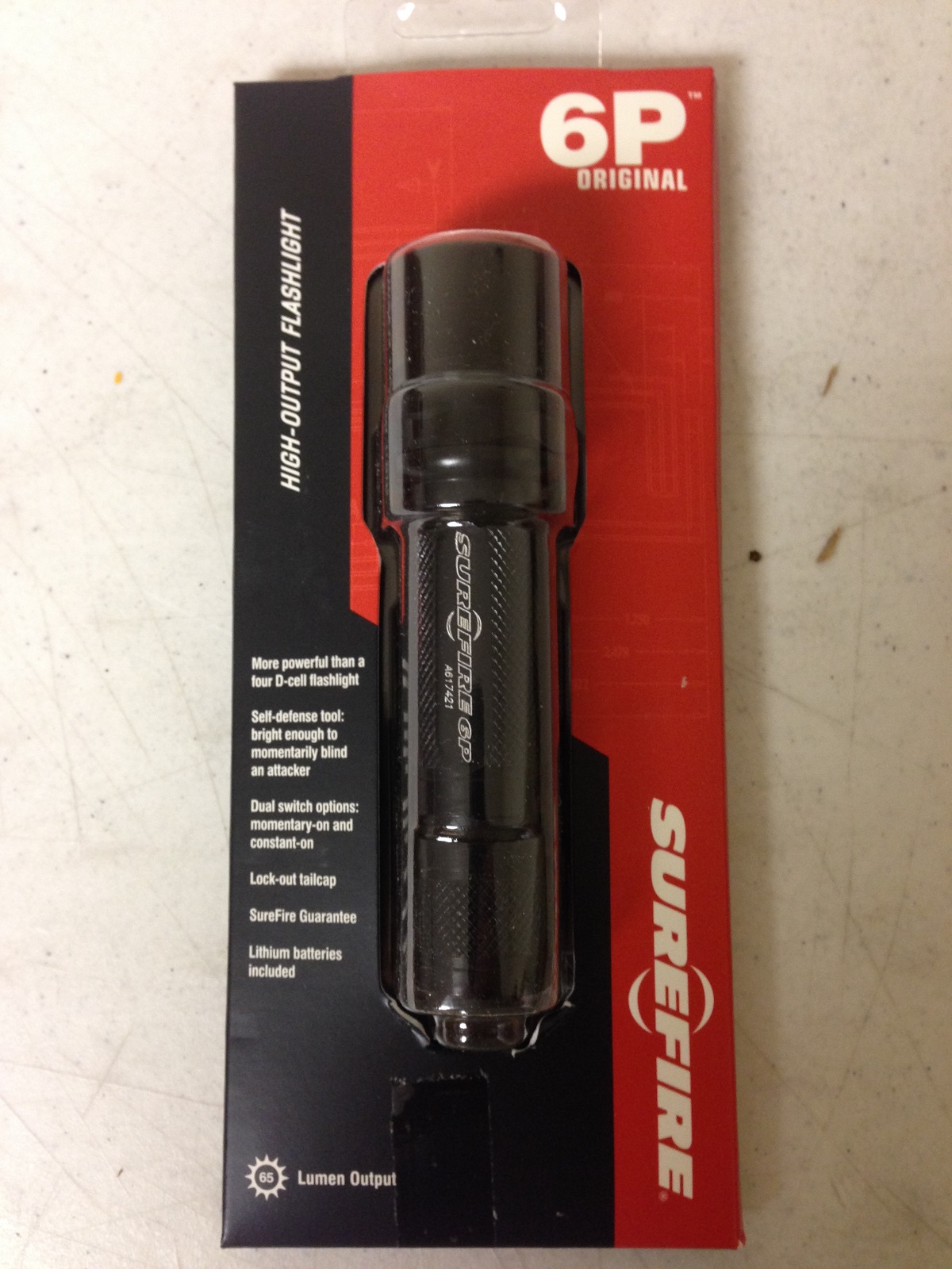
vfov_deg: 55.4
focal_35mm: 33
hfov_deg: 42.9
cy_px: 634
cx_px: 476
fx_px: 1210
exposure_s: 1/20
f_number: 2.4
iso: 160
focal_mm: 4.12
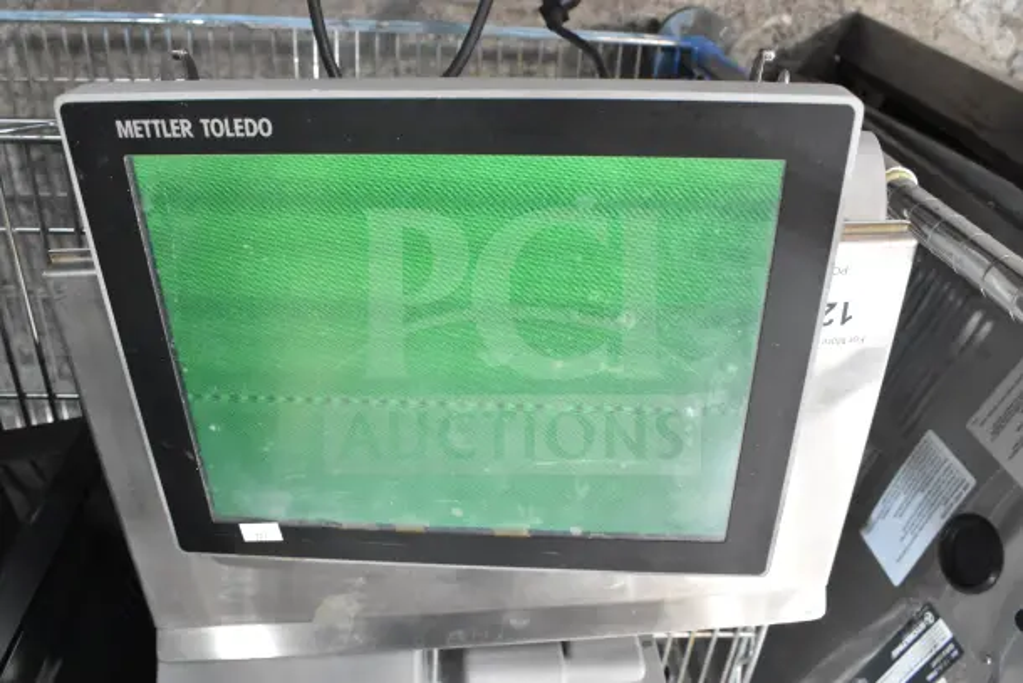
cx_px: 512
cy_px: 342
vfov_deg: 43.6
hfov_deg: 61.9
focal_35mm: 30
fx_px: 853
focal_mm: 20
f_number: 6.3
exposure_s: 1/160
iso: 6400
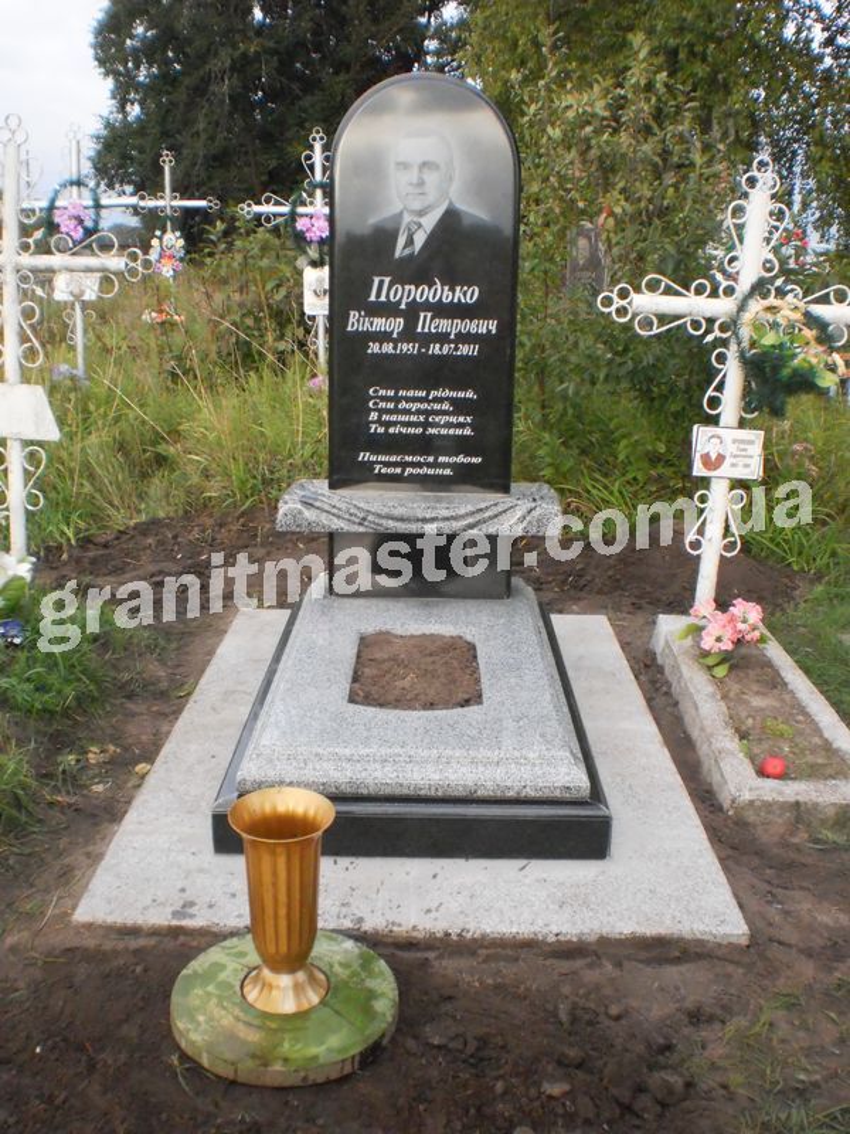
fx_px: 1179
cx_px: 425
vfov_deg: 51.4
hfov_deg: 39.7
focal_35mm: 36
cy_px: 567
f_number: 4.6
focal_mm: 6.3
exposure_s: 1/640
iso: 800
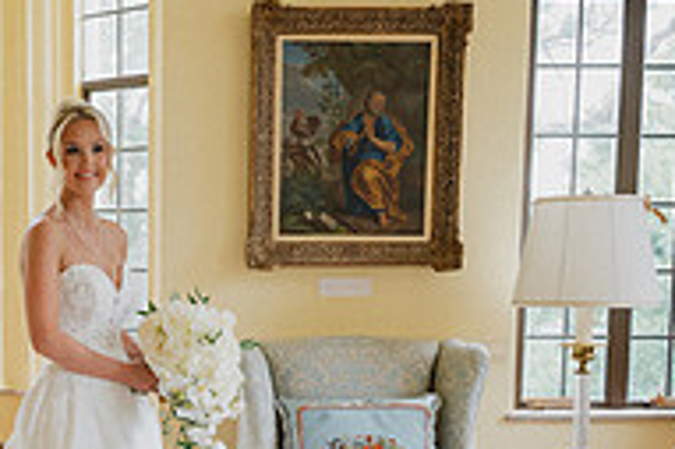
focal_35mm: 73
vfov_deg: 18.2
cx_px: 106
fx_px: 1368
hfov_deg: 27.0
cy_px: 440
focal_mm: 24
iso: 640
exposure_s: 1/320
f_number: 2.8
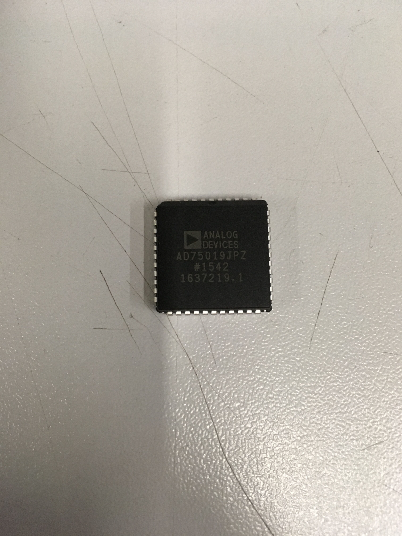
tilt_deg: -81.6
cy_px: 268
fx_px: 449
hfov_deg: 48.2
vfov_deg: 61.7
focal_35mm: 29
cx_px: 201
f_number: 2.2
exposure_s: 1/33
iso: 160
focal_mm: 4.15
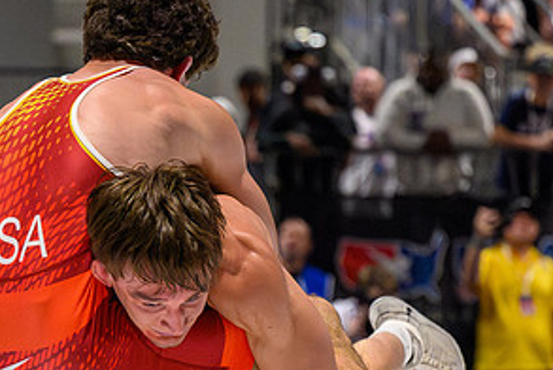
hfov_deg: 8.8
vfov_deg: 5.9
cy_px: 441
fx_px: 3598
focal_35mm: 234
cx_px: 116
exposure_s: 1/800
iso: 9000
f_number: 2.8
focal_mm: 81
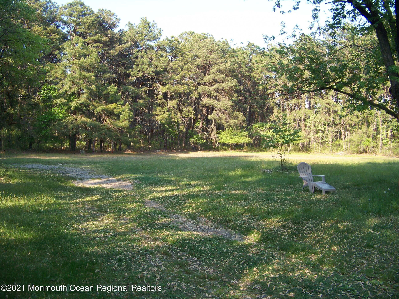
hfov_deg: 51.4
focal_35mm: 36
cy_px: 150
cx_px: 200
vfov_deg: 39.7
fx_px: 415
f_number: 2.8
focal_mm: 5.85
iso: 64
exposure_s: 1/200
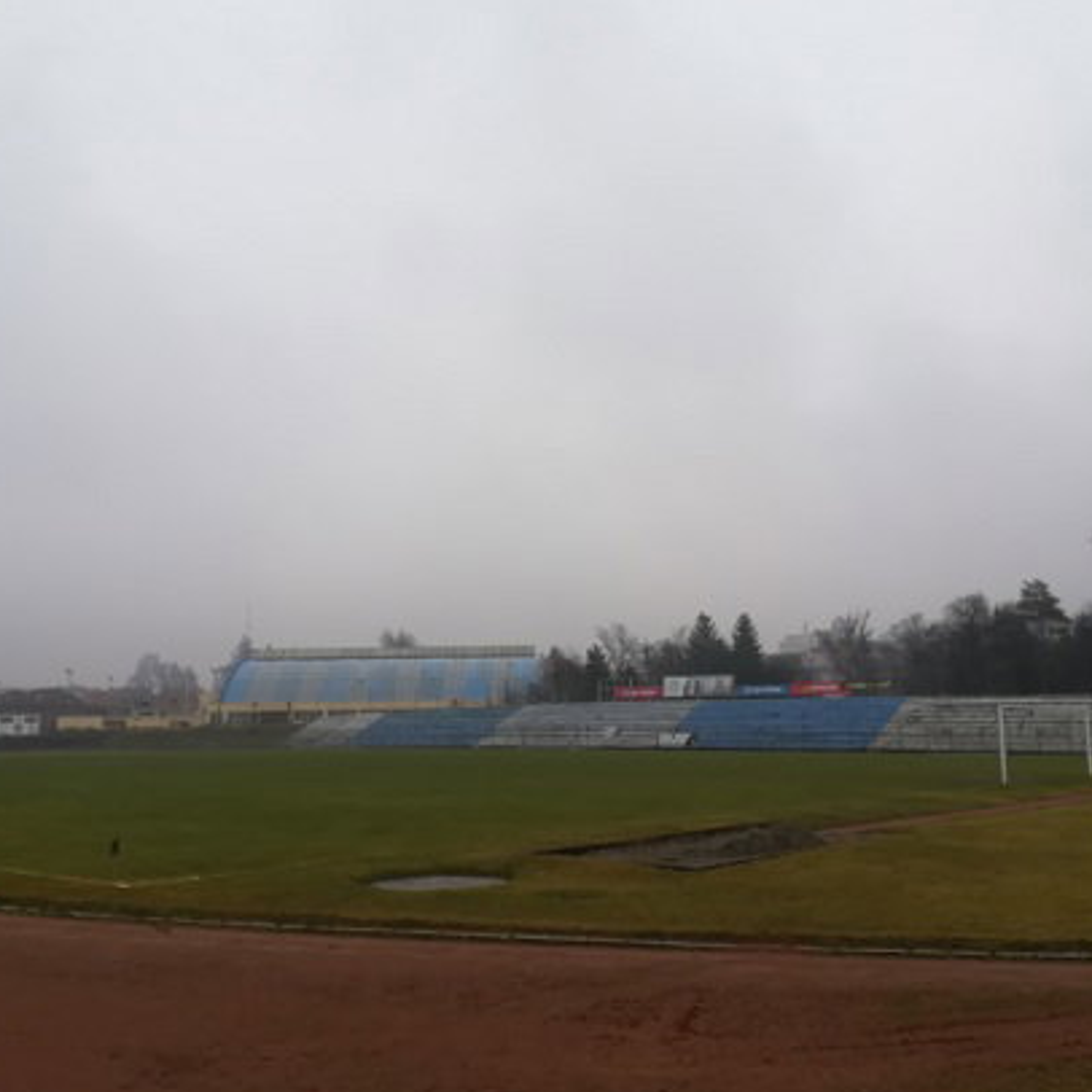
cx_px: 554
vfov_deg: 48.4
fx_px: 1213
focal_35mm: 34
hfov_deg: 48.4
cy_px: 533
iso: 50
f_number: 2.2
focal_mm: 3.83
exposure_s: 1/255
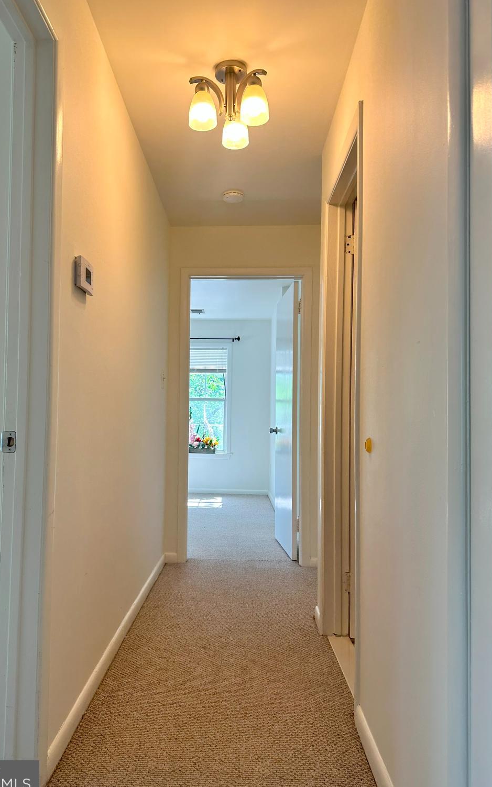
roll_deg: -1.7
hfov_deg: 47.4
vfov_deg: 70.4
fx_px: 558
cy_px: 401
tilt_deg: +1.9
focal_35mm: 26
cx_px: 210
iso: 80
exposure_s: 1/120
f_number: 1.78
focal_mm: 6.86
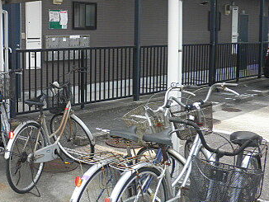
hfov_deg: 34.9
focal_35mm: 51
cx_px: 17
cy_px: 73
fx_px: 397
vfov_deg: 28.5
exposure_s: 1/400
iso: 64
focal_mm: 4.7
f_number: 2.8
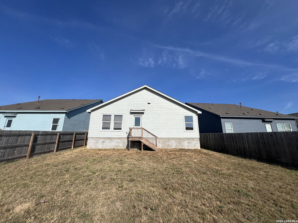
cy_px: 112
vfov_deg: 89.9
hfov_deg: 106.2
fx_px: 112
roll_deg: +0.0
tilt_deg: +14.6
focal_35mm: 13
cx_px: 149
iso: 40
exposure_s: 1/4219
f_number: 1.8
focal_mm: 1.57
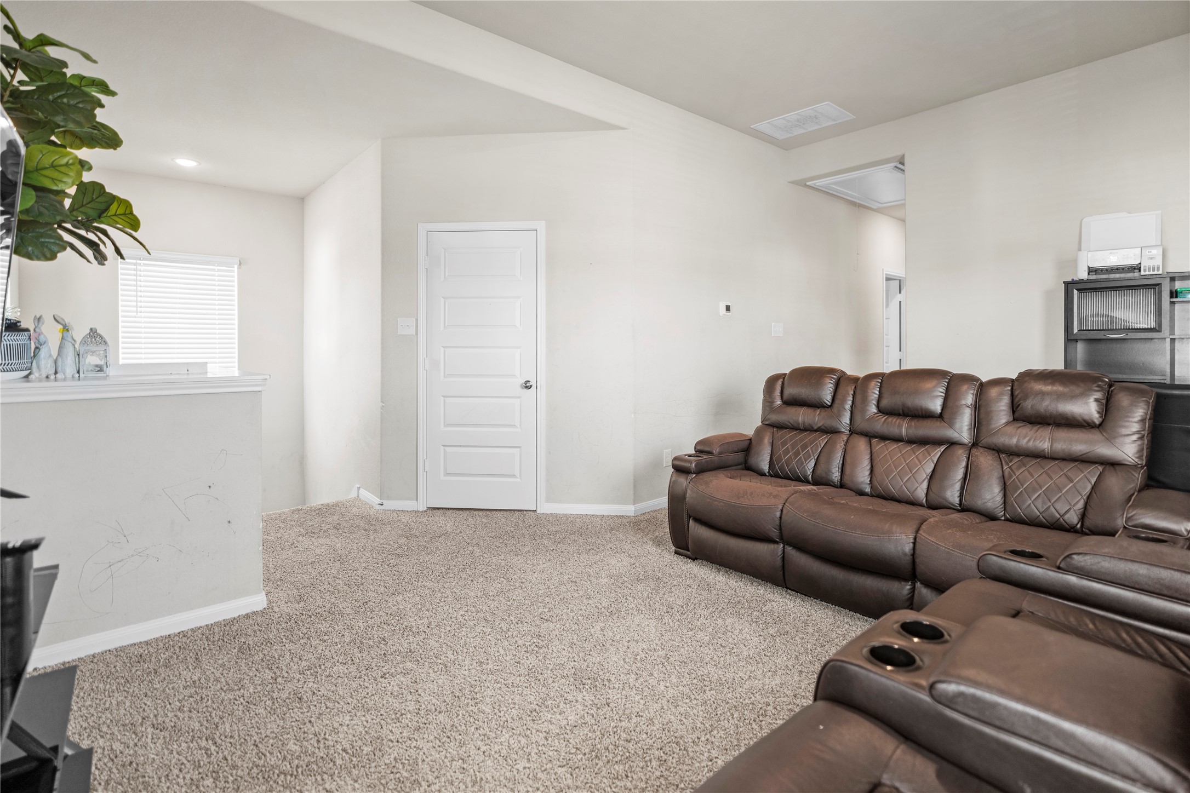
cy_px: 396
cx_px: 595
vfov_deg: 73.7
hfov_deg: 96.7
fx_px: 529
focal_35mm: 16
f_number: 1.8
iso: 200
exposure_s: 1/25
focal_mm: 16
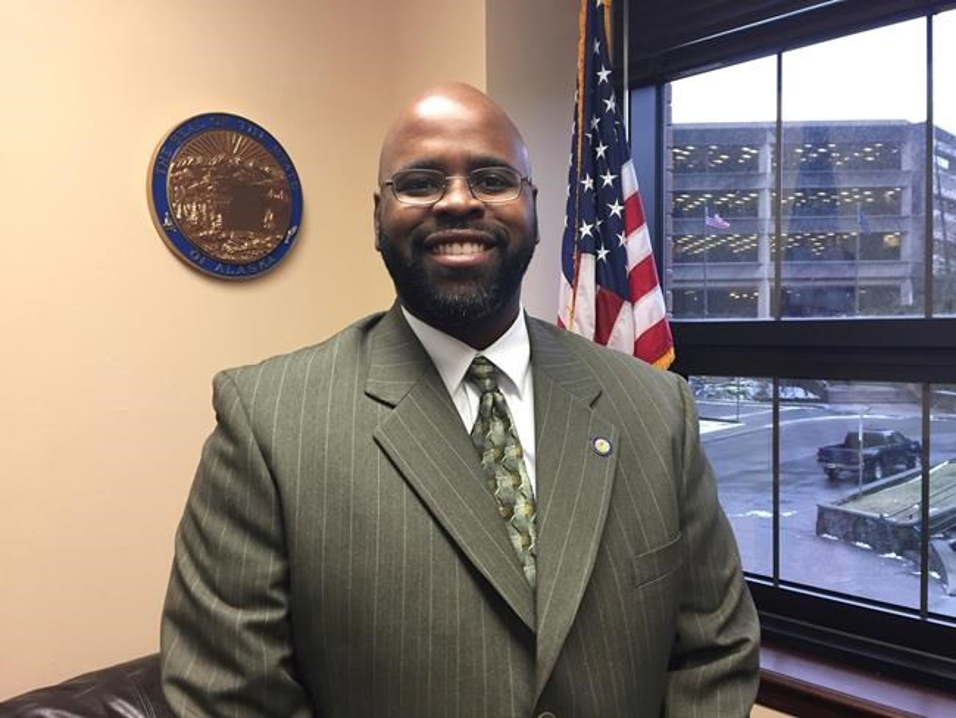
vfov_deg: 48.3
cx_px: 478
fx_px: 801
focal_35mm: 29
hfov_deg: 61.6
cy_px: 359
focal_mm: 4.15
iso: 100
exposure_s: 1/30
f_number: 2.2
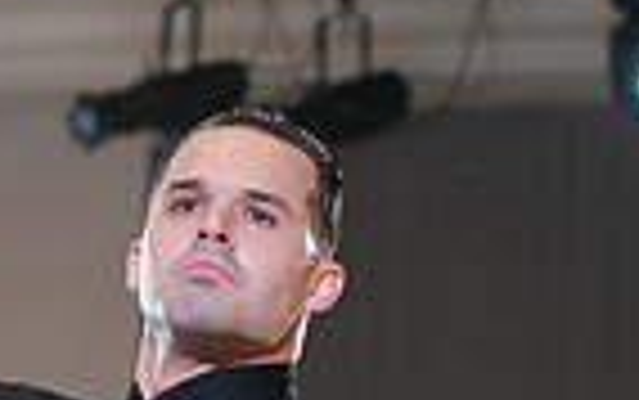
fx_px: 5943
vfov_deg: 3.8
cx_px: 25
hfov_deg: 6.1
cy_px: 957
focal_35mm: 341
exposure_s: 1/500
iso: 5000
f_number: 4
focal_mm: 82
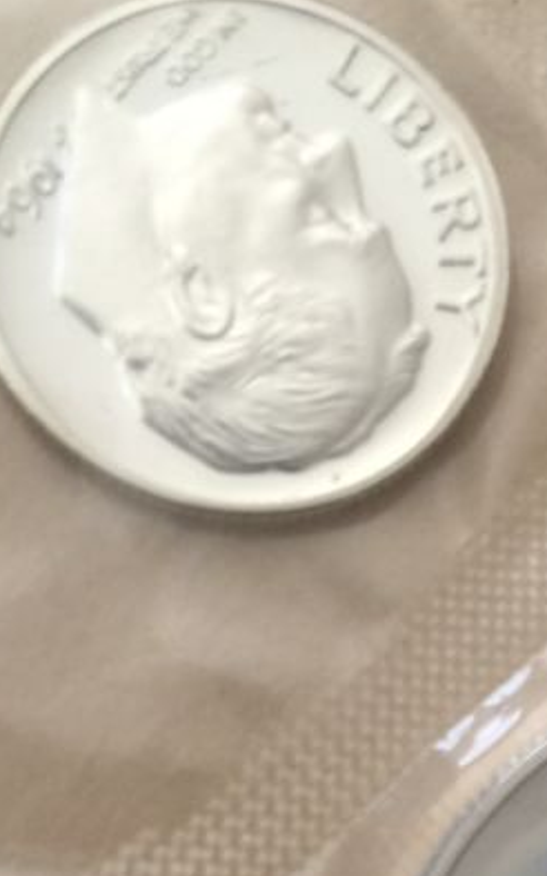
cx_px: 631
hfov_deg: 16.1
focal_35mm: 78
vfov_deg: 24.5
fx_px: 1862
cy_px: 987
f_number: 2.2
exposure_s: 1/15
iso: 40
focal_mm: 4.15
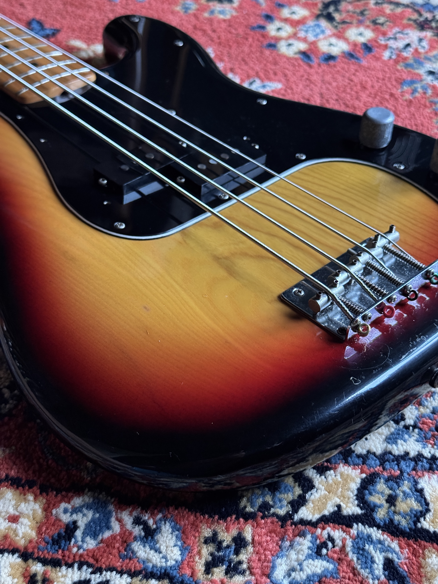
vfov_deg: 39.7
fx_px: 810
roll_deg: -3.6
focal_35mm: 48
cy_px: 292
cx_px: 219
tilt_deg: -41.5
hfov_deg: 30.3
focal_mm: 6.76
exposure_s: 1/33
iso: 500
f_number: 1.78
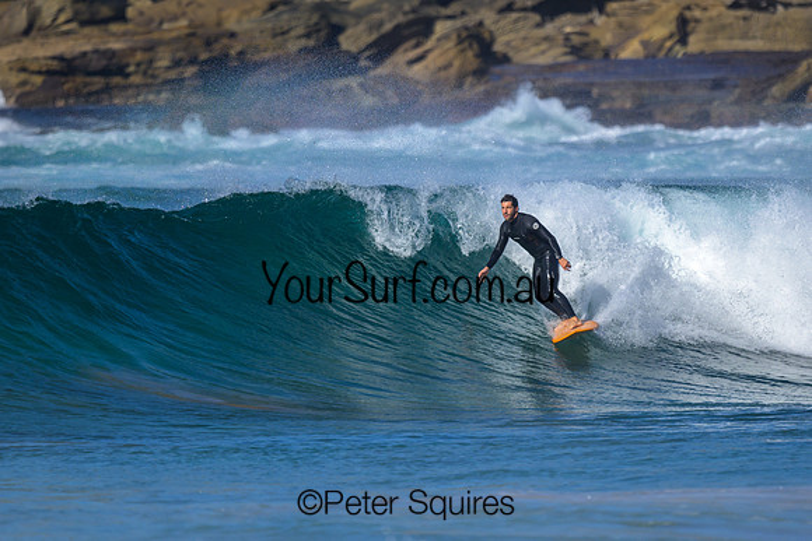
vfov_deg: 1.3
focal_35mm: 1100
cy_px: 291
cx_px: 499
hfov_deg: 1.9
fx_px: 24815
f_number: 6.3
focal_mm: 800
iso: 220
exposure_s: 1/2000
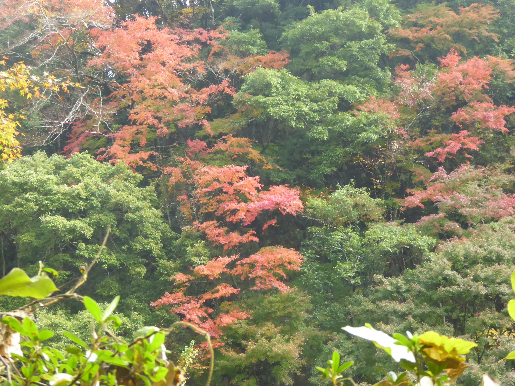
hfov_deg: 21.5
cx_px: 258
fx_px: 1354
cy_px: 193
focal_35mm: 91
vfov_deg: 16.2
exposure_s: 1/60
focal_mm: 15
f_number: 4.8
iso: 320
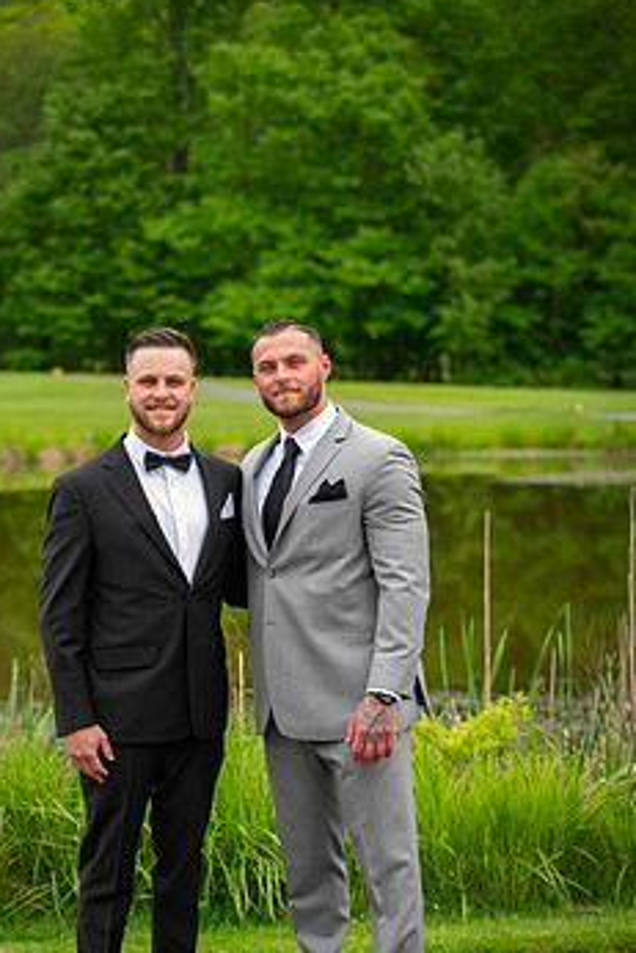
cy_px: 518
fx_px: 2409
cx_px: 226
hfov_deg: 15.0
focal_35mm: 91
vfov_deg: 22.4
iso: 64
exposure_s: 1/250
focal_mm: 70
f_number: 2.8
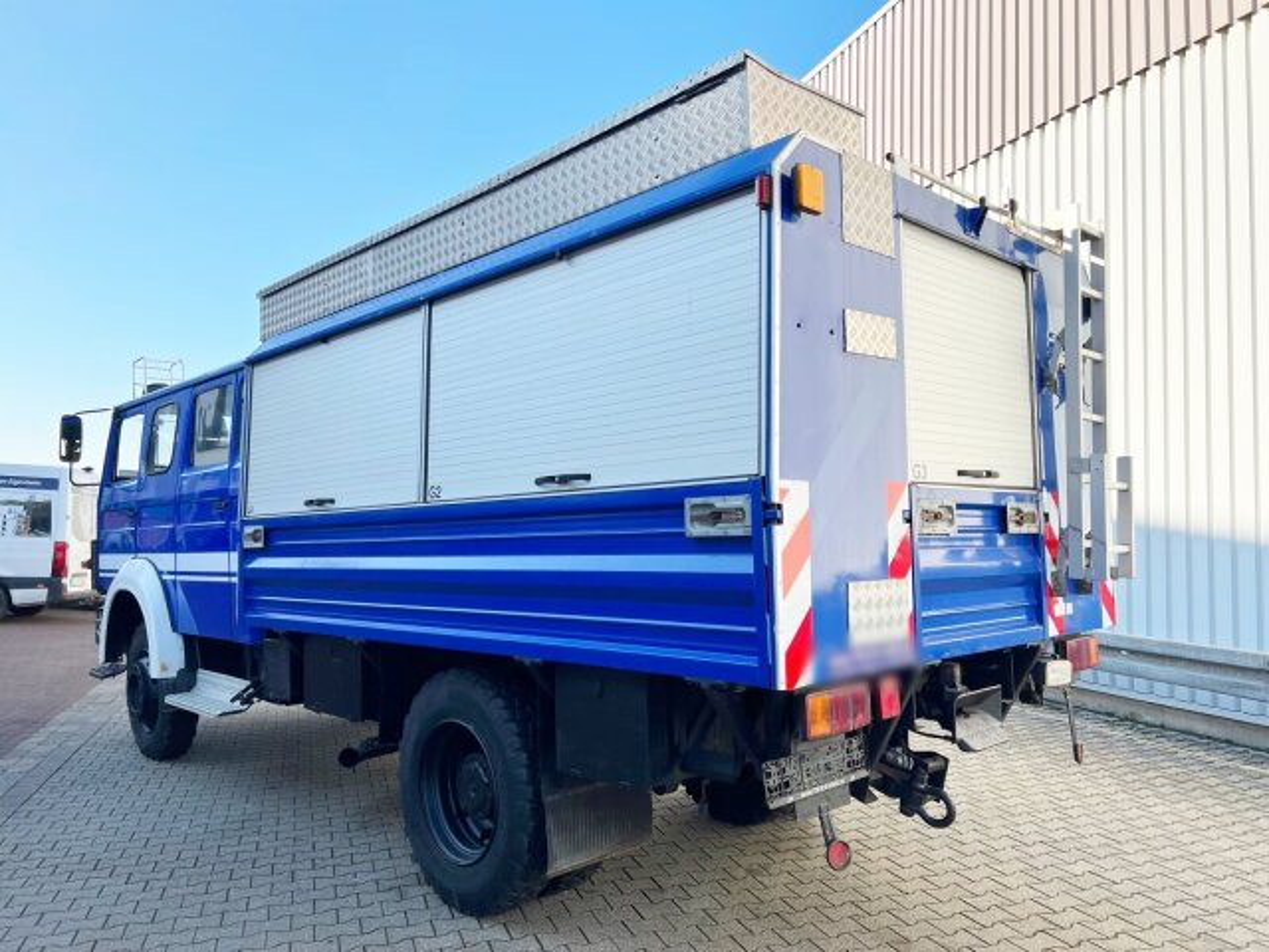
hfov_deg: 67.3
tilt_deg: +5.7
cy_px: 476
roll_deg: -0.1
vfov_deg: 53.1
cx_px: 634
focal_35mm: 26
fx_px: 953
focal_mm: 5.7
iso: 50
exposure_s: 1/1808
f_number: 1.5
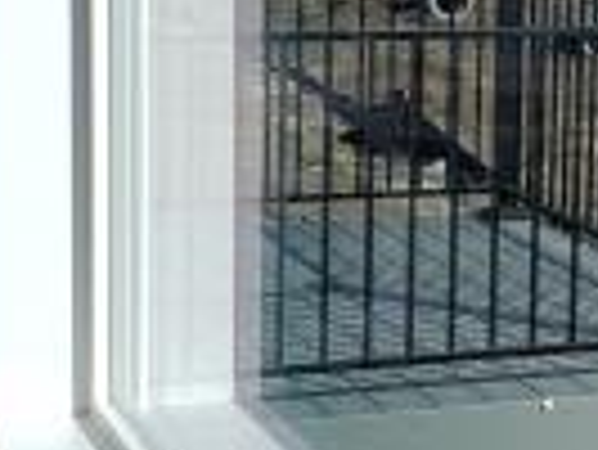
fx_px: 2161
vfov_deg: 11.9
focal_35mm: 125
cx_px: 589
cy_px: 126
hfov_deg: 15.5
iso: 50
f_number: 2.4
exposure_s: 1/1423
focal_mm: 4.3
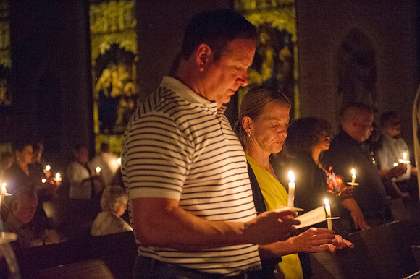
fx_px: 816
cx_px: 210
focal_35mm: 70
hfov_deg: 28.9
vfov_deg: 19.4
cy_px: 140
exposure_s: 1/80
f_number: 2.8
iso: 12800
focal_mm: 70
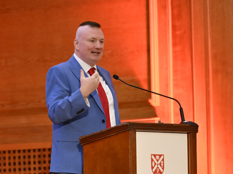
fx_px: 2544
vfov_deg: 3.9
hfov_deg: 5.2
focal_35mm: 378
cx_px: 101
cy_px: 90
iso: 3200
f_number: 3.5
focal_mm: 200
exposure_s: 1/200
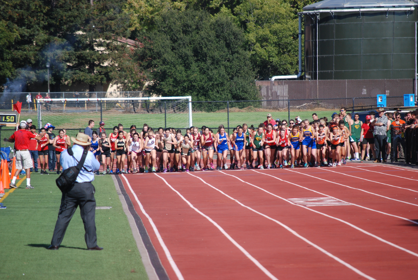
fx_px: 3487
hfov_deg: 6.9
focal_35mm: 300
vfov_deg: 4.6
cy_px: 140
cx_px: 209
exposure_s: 1/1250
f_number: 5.6
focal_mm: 200
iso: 400
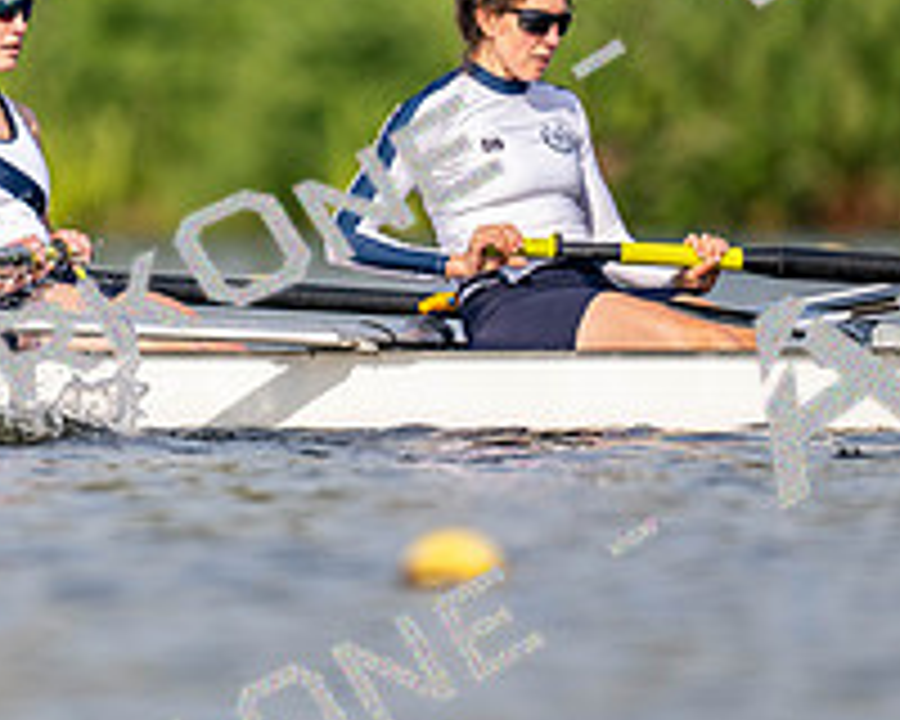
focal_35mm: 1637
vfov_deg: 0.9
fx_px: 43604
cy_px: 83
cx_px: 369
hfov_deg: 1.2
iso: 280
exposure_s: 1/2500
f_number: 4
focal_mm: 600
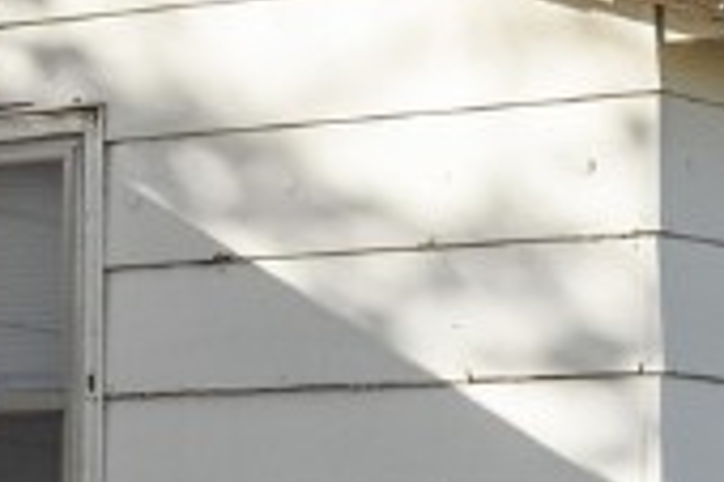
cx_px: -264
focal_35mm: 203
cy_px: 239
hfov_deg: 9.9
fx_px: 4079
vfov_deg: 6.8
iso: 400
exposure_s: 1/640
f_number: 9
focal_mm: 30
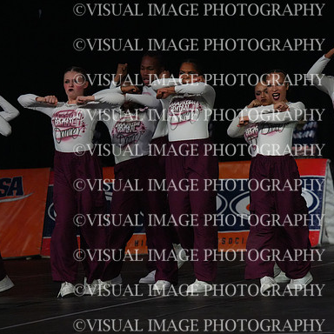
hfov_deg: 5.5
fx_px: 3504
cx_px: 199
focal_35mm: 321
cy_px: 167
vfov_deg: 5.5
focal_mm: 250
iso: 12800
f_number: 5
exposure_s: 1/1000
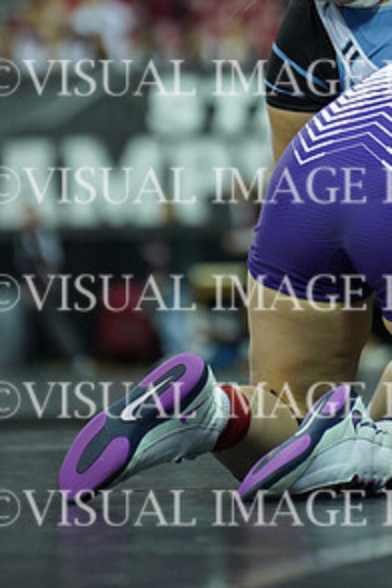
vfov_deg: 6.9
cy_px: 24
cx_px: 369
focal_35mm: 296
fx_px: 4834
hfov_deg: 4.6
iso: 6400
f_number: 2.8
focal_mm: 150
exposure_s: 1/1250
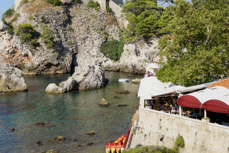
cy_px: 39
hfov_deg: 36.0
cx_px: 58
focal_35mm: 54
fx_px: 344
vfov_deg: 24.8
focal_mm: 35
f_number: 5
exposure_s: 1/1000
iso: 200
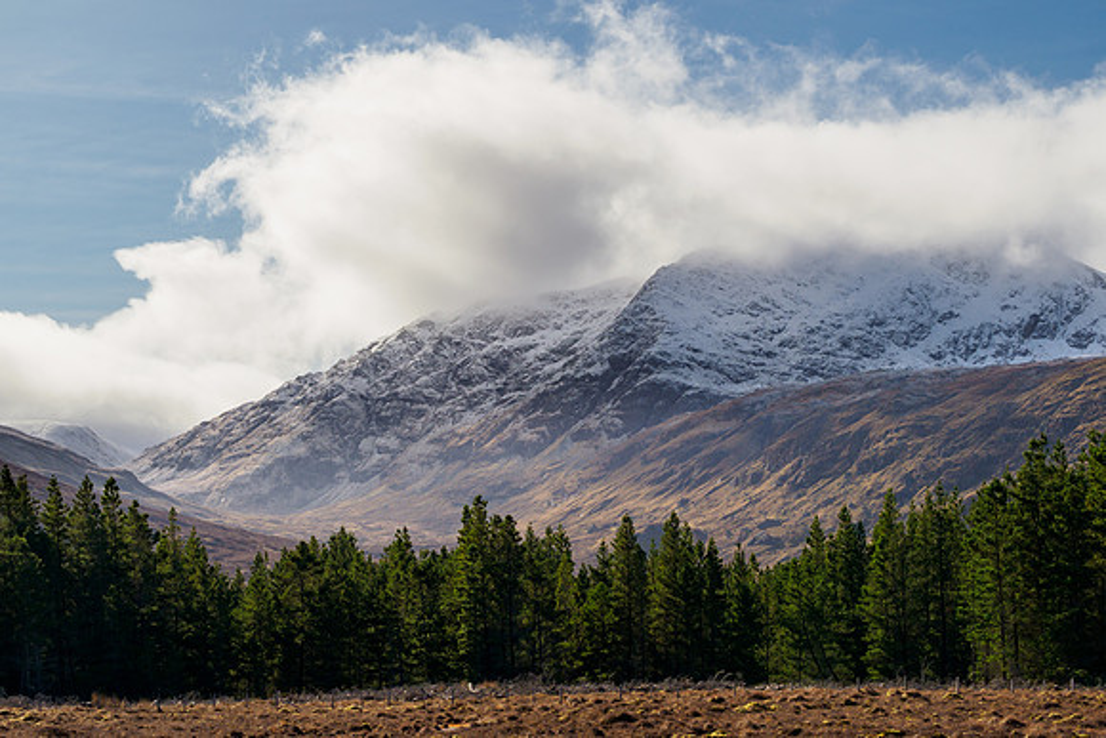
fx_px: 2557
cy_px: 415
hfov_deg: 24.4
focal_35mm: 83
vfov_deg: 16.4
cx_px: 553
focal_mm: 40
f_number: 7.1
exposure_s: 1/320
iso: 200
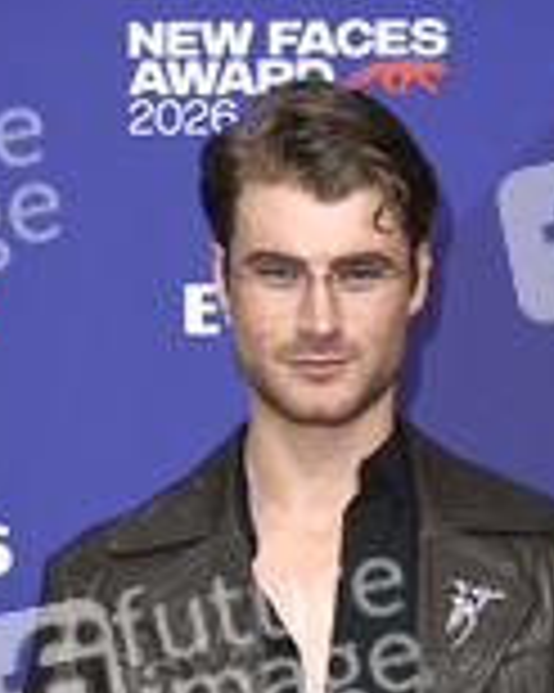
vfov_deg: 12.4
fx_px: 3098
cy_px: 891
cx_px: 320
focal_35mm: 151
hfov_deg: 10.2
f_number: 5.6
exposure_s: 1/250
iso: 500
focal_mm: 62
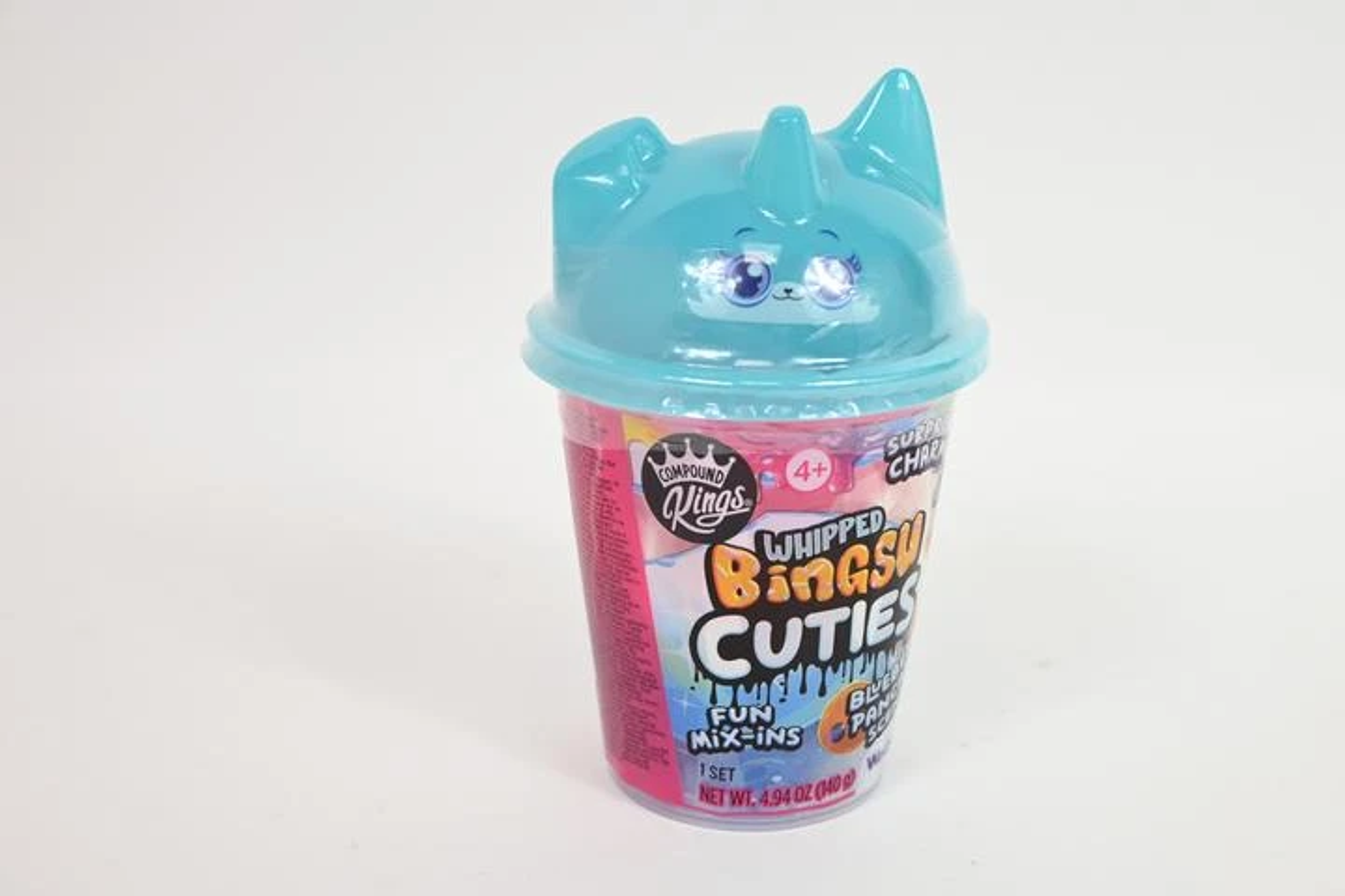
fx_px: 1821
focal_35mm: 49
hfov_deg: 40.5
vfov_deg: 27.7
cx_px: 672
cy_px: 448
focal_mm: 32.5
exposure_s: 1/125
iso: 400
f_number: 5
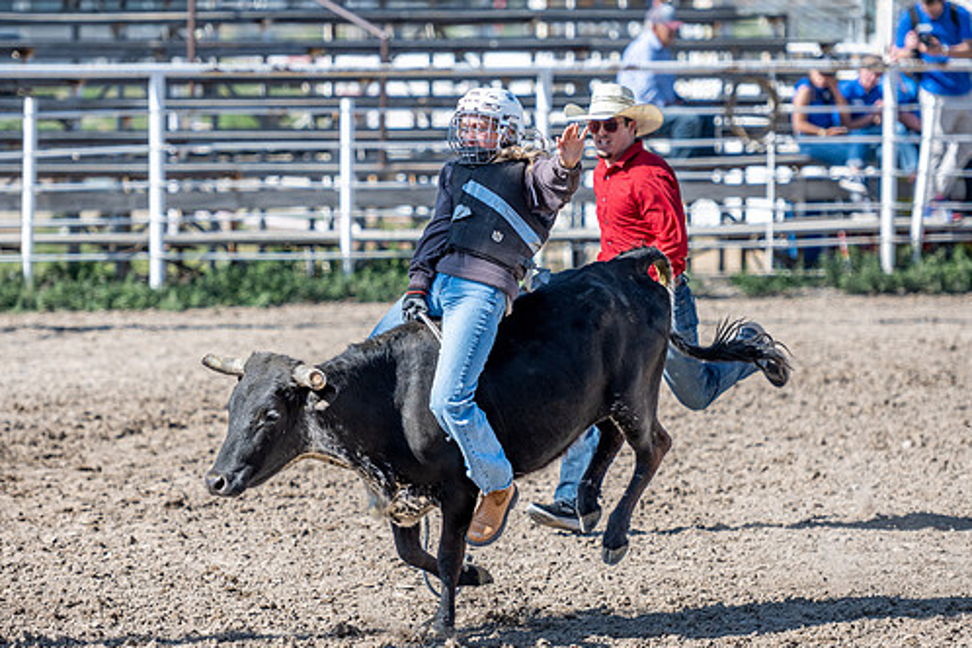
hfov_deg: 8.2
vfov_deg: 5.5
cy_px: 341
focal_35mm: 252
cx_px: 453
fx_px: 6803
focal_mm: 170
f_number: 2.8
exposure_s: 1/1600
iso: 50
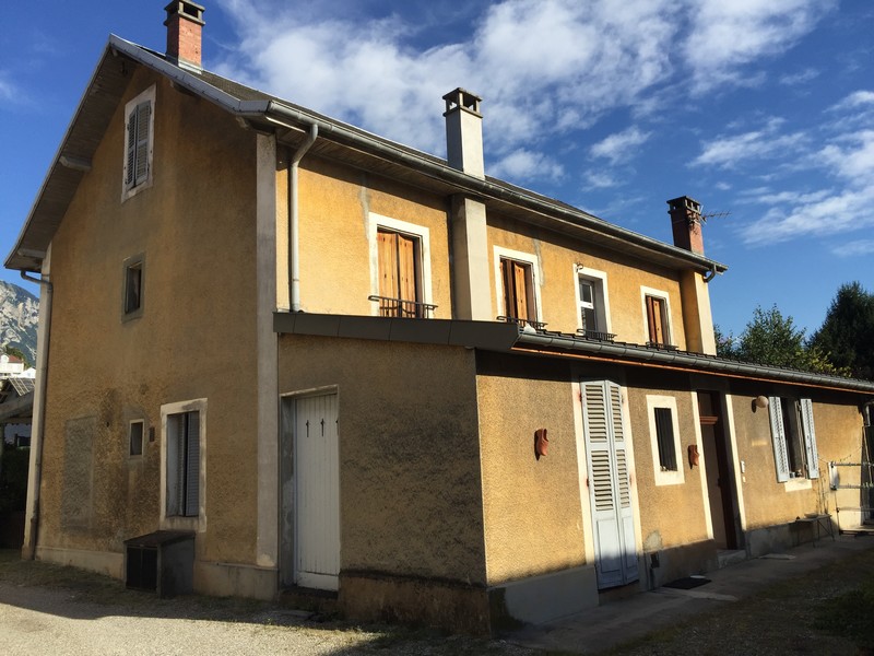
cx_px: 437
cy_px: 328
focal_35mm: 29
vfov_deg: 48.2
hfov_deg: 61.7
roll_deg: +1.8
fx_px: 732
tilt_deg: +10.8
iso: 32
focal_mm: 4.15
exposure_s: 1/1883
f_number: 2.2
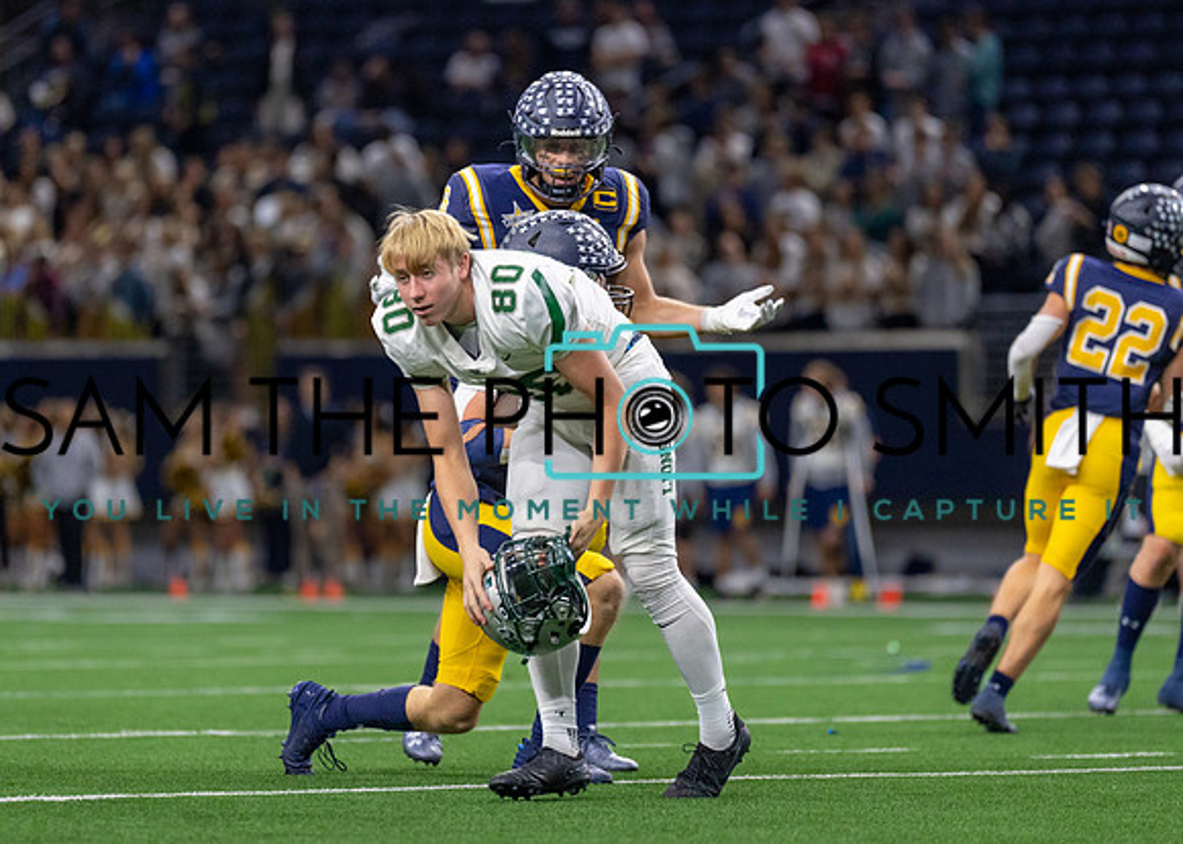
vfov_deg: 5.2
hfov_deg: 7.2
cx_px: 467
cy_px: 407
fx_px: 9377
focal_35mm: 279
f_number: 2.8
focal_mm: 200
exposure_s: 1/1000
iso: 2000
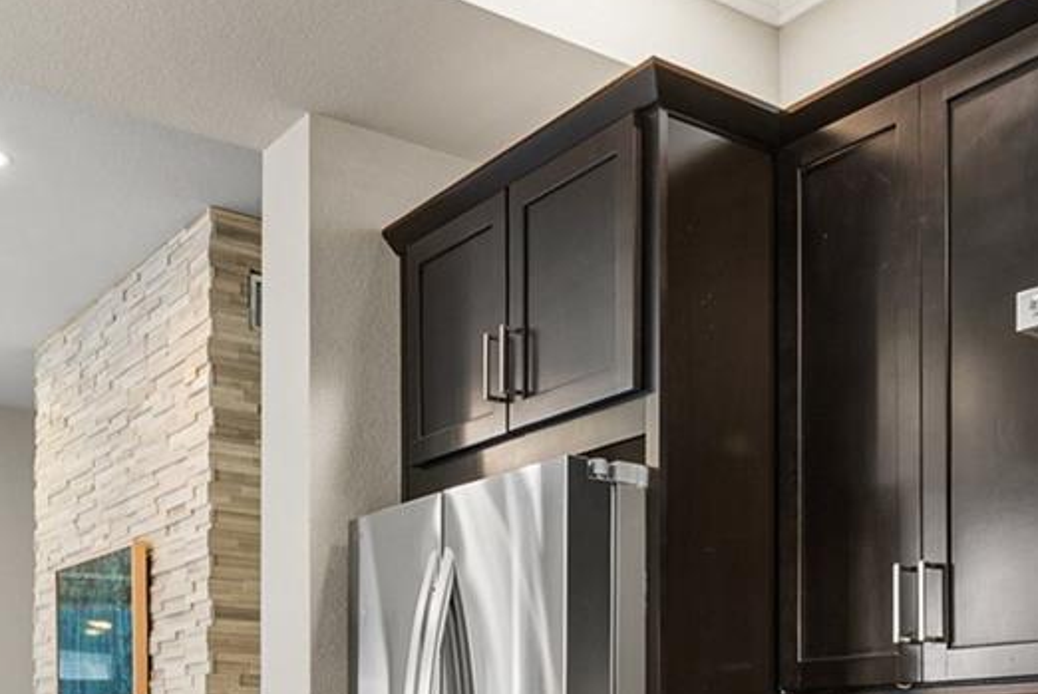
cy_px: 782
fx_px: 1414
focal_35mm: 49
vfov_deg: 25.4
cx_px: 764
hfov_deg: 39.4
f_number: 8
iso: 200
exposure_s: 1.3
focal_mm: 16
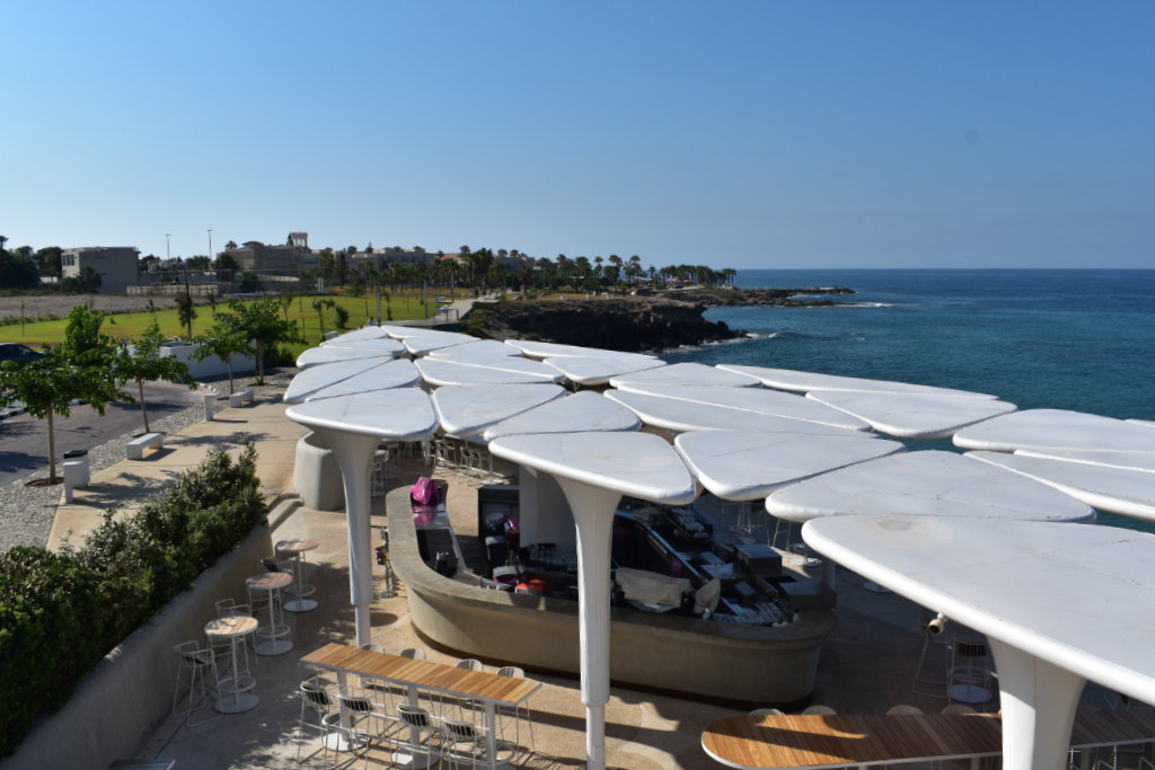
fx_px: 963
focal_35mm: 30
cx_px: 578
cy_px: 385
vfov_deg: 43.6
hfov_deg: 61.9
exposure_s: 1/500
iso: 200
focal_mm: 20
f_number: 11
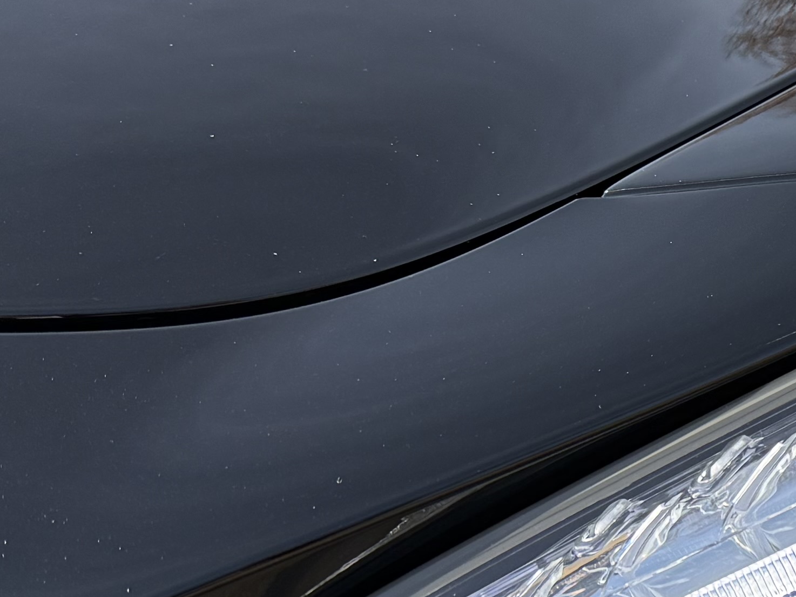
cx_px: 1119
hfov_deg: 19.0
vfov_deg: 15.7
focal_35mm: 93
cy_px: 520
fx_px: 2139
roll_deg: -3.8
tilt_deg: -18.5
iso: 100
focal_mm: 6.76
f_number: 1.78
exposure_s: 1/2232
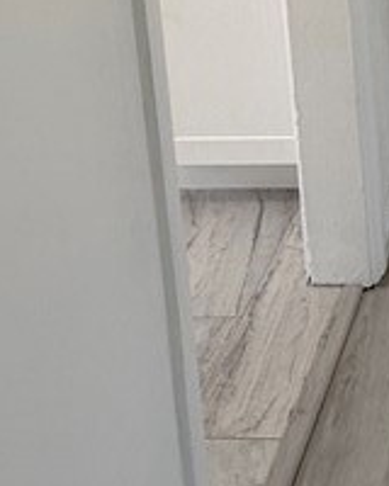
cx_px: 579
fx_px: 1007
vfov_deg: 22.9
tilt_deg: -9.8
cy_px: -209
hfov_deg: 19.2
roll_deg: +1.0
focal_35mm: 70
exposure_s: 1/120
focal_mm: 2.22
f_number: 2.2
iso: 50
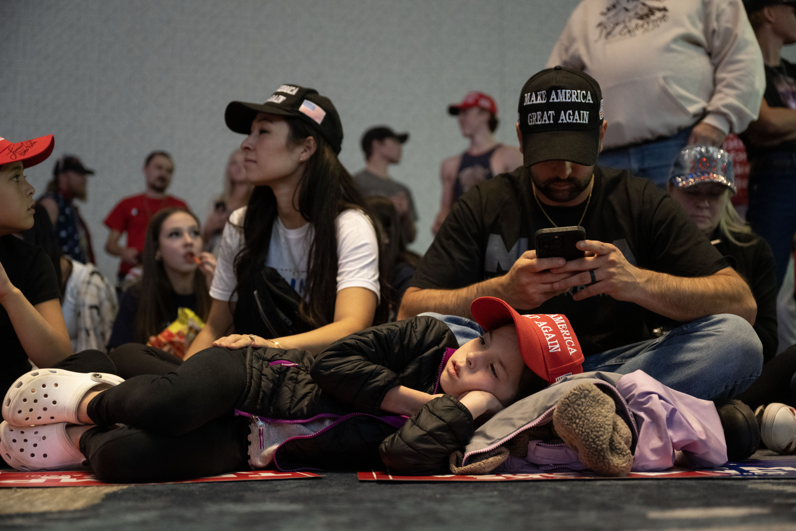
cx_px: 398
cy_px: 266
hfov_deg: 47.4
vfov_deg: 32.6
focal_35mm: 41
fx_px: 906
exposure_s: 1/125
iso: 3200
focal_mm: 41
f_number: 2.8
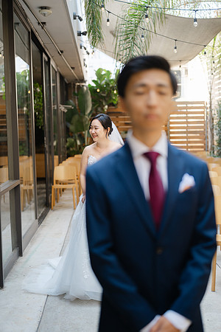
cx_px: 110
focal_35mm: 50
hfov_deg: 27.0
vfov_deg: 39.6
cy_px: 166
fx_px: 460
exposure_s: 1/200
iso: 125
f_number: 1.8
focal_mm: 50
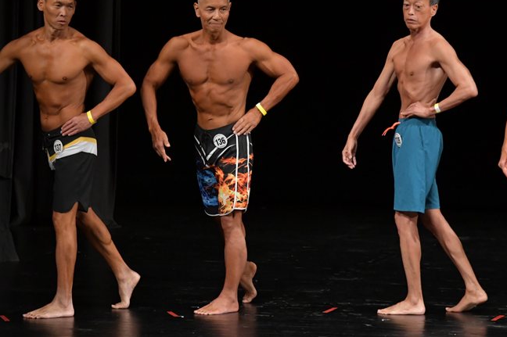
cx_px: 215
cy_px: 154
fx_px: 4545
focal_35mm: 323
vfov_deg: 4.2
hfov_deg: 6.4
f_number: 5.6
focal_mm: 180
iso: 3200
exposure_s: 1/400
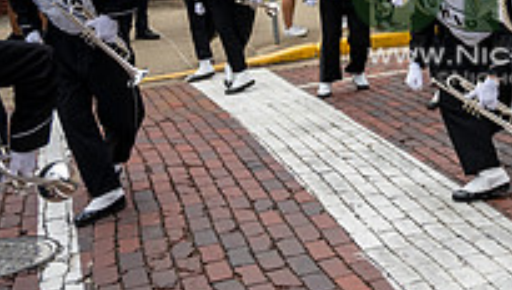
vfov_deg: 16.5
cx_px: 539
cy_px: -34
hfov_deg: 27.6
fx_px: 965
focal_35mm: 71
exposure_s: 1/1600
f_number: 4
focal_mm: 24
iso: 500
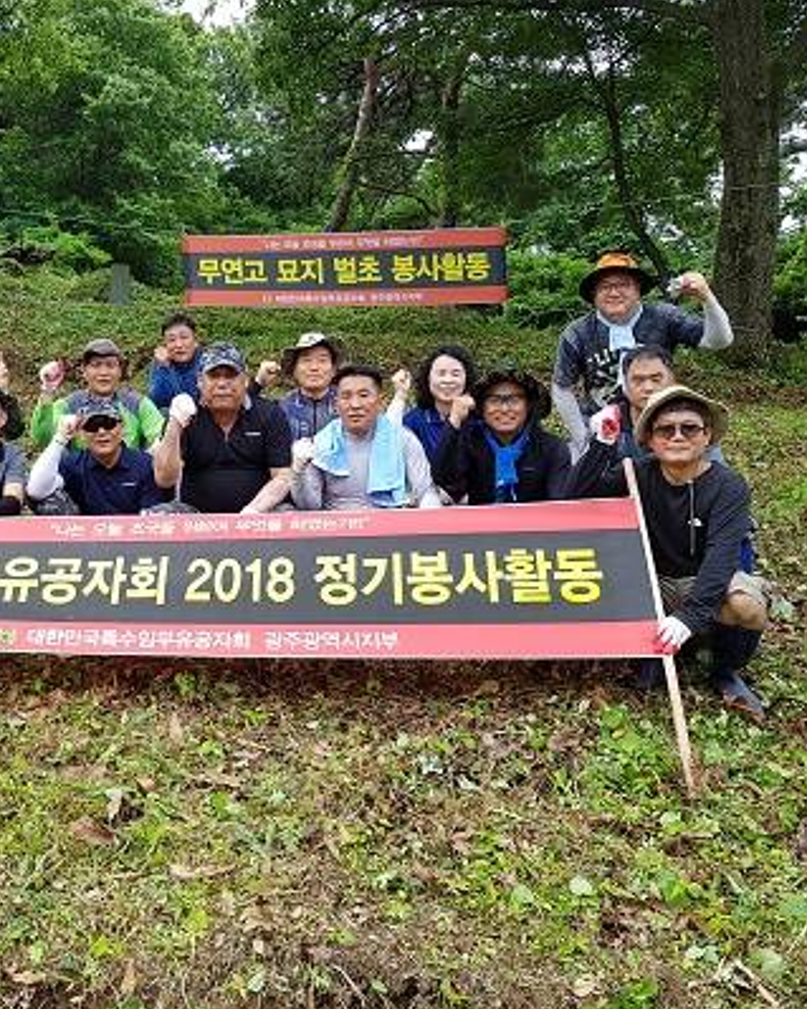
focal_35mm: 35
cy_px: 503
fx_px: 1045
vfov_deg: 51.5
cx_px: 202
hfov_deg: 41.0
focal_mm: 4.2
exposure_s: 1/424
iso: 40
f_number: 1.7
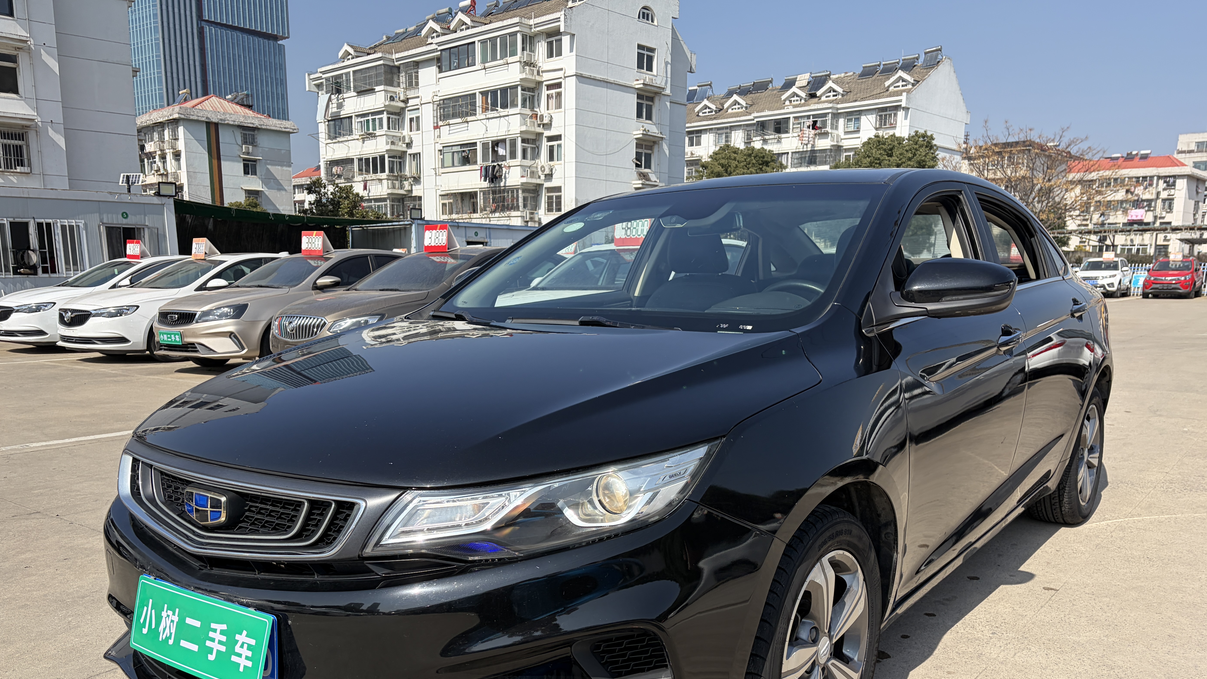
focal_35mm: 29
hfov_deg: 66.1
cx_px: 605
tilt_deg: -10.6
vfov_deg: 39.8
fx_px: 928
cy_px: 442
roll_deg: -0.3
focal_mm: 5.96
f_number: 1.6
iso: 50
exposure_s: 1/3279
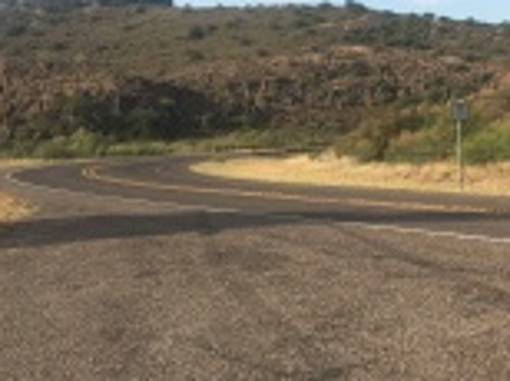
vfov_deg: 21.2
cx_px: 546
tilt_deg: -4.1
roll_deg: -6.1
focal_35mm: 69
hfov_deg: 26.2
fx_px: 1015
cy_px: 176
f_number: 2.2
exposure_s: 1/1261
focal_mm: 4.15
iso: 25
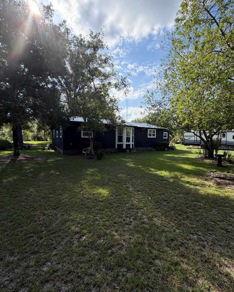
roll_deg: -0.1
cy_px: 147
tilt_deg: -2.2
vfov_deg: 96.8
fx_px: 130
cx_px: 119
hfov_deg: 84.0
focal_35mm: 15
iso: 40
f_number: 2.2
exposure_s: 1/770
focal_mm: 2.22
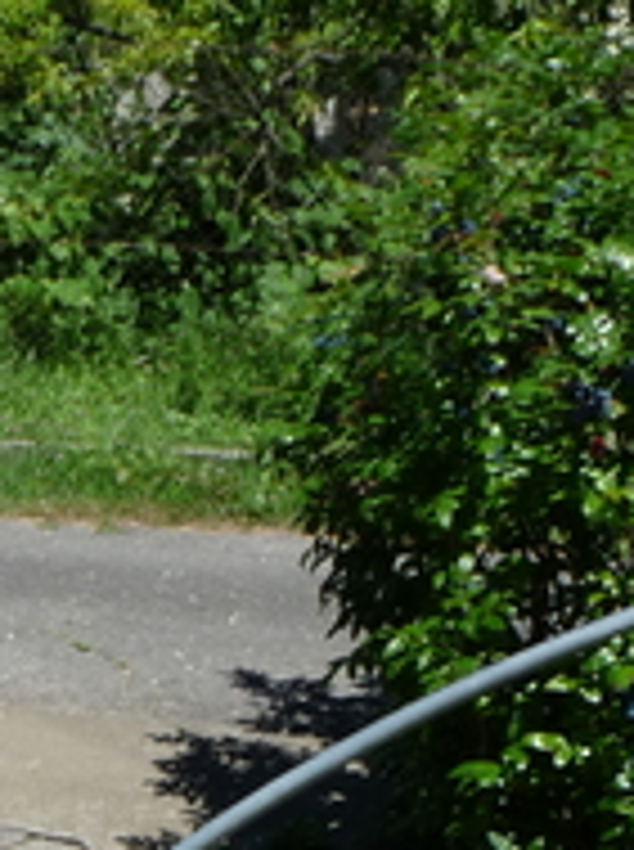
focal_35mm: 112
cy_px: 1097
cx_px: -441
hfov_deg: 12.3
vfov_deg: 16.6
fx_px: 2744
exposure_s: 1/400
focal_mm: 5.9
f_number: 5.6
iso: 100
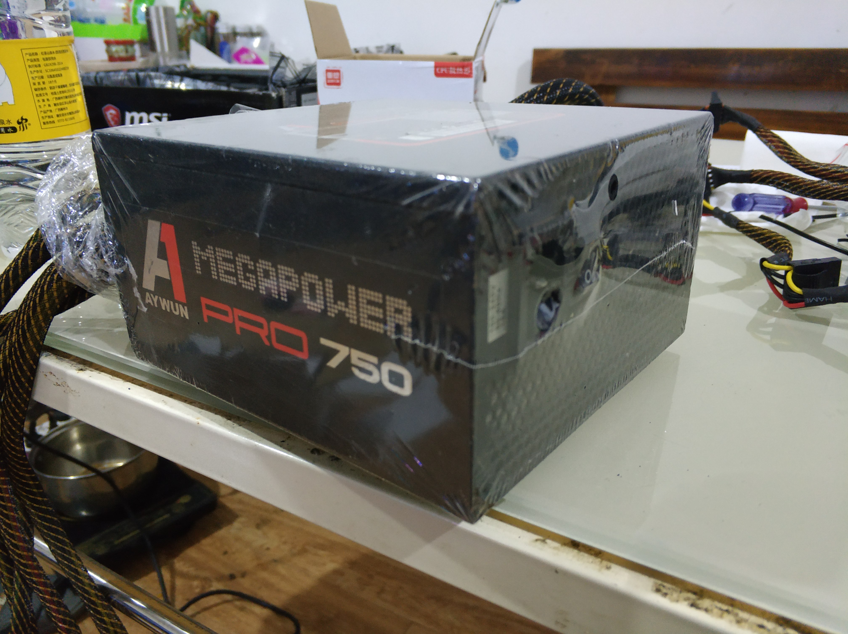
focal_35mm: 27
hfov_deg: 65.4
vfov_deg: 51.3
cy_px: 317
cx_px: 424
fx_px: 661
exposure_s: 1/12
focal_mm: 3.82
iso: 1862
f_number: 1.8
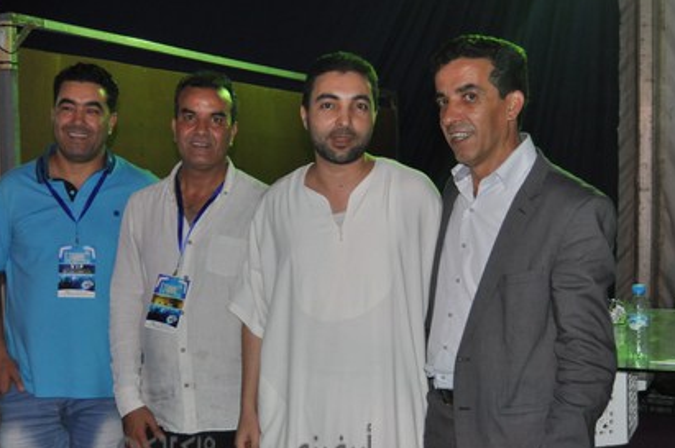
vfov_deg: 25.1
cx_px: 238
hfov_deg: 36.8
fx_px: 1007
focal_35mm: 54
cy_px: 255
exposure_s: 1/60
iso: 800
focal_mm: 23
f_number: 3.8
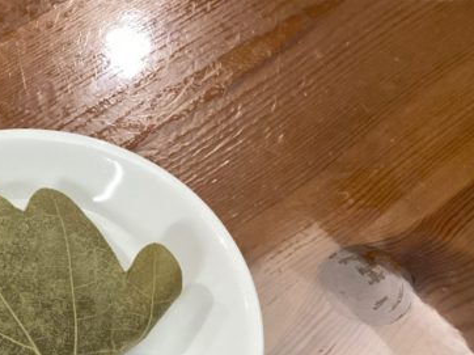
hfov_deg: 30.7
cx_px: 42
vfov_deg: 23.8
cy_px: 312
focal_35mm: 60
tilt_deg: -64.6
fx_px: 821
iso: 200
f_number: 2.4
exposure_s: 1/60
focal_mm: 3.3
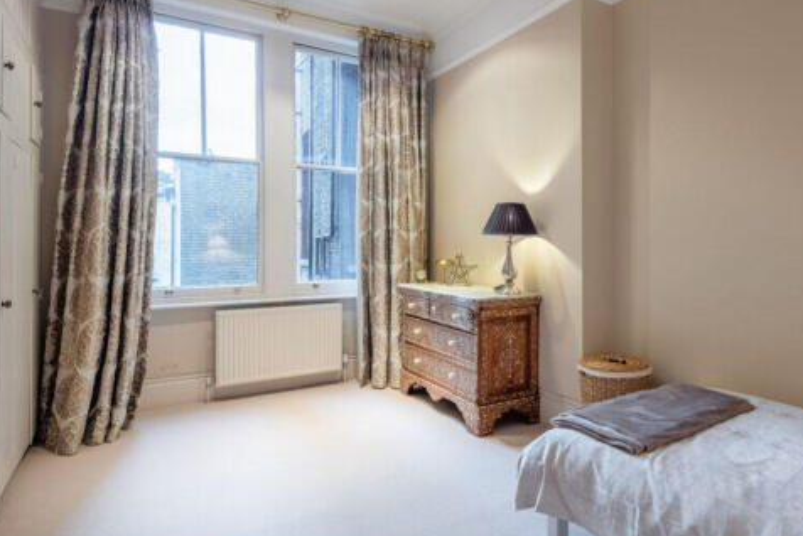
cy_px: 247
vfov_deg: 57.2
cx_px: 490
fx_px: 491
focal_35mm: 22
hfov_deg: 77.5
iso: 1000
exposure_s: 1/125
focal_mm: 16
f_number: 8
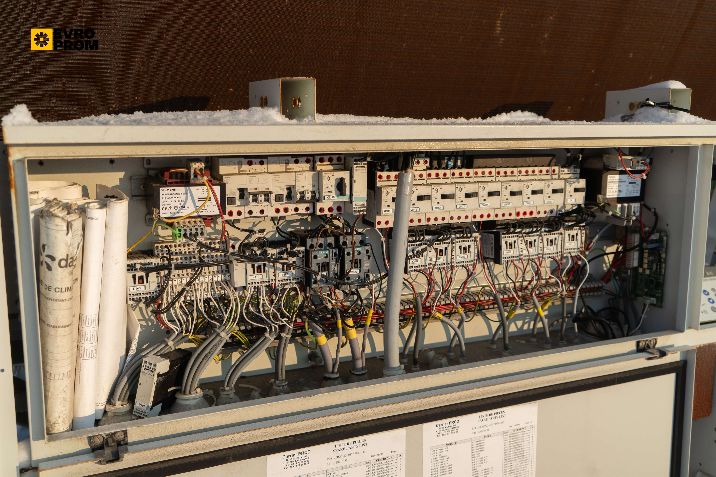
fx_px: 676
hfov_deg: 55.8
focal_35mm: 34
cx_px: 358
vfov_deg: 38.9
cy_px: 238
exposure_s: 1/200
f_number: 5
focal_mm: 34
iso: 160
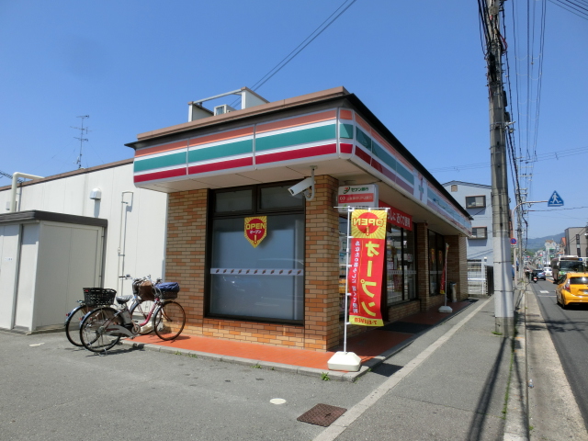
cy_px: 220
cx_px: 294
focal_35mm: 24
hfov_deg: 71.6
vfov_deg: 56.8
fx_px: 408
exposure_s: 1/200
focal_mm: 4.24
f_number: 7.9
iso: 80
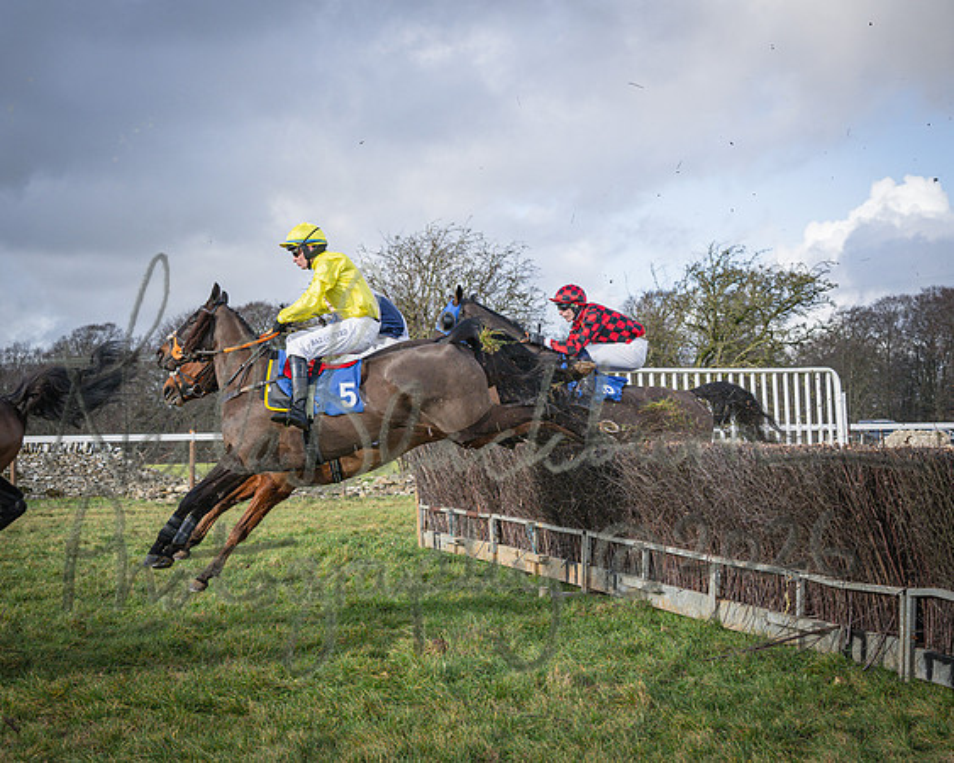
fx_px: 1633
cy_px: 517
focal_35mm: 58
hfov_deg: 32.6
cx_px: 445
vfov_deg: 26.1
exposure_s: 1/1600
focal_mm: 35
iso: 400
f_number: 4
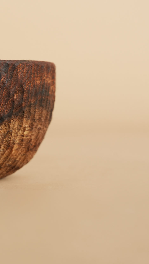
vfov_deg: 15.5
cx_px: 18
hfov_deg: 8.8
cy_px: 43
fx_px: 962
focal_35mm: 137
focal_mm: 70
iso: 1000
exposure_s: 1/100
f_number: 8
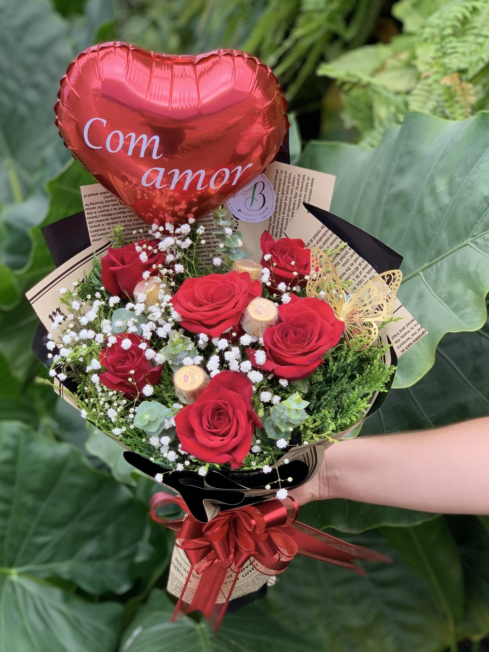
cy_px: 342
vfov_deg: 32.7
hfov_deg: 24.8
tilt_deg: -8.1
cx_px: 238
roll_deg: -0.3
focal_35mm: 59
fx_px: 1111
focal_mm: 6
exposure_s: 1/122
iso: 16
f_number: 2.4
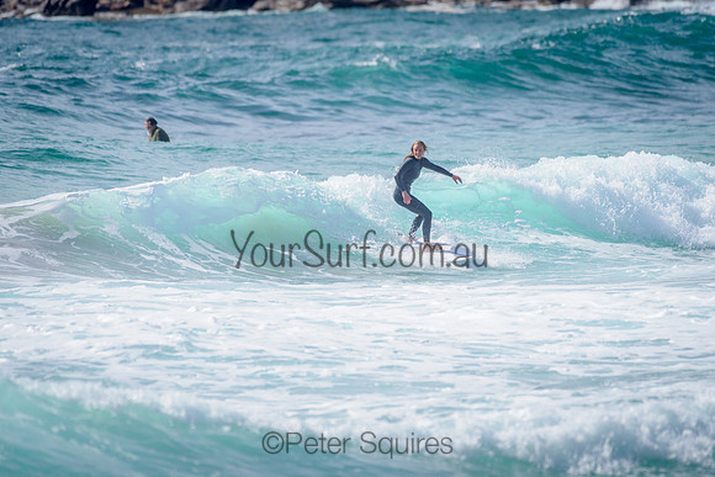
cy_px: 200
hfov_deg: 3.4
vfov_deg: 2.2
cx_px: 374
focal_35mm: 613
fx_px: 12177
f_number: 5.6
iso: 125
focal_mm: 500
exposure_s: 1/2000
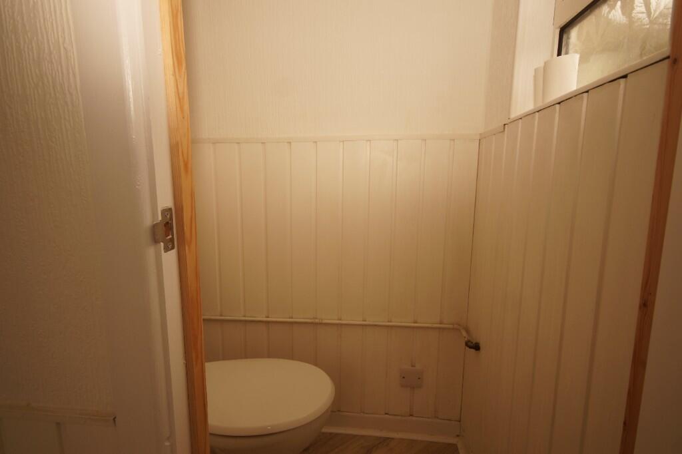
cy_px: 227
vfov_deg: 67.3
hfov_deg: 90.0
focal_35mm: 18
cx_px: 341
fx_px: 341
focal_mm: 12
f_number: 4.5
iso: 100
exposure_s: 1/60
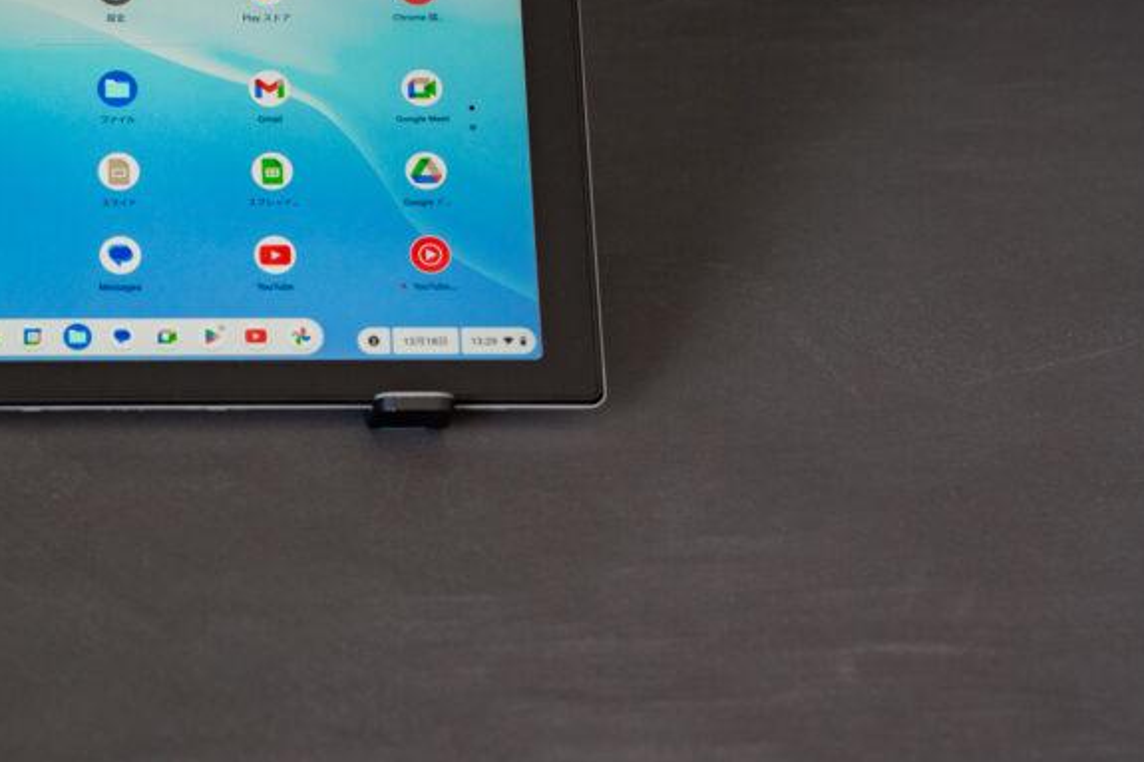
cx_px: 151
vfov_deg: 8.8
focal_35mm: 155
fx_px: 4924
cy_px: 93
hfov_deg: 13.2
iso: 640
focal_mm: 87
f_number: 6.3
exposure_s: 1/25
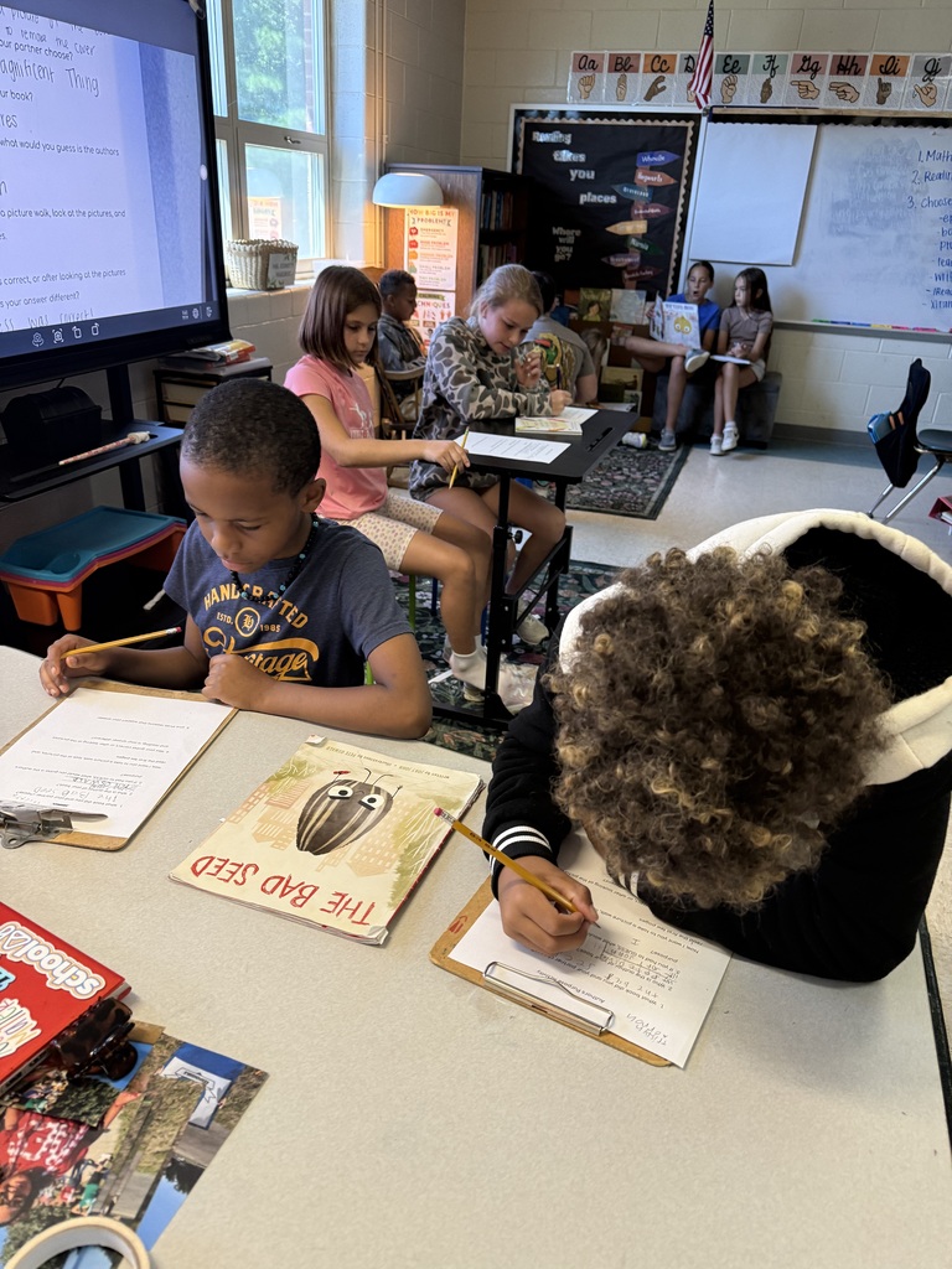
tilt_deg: -26.0
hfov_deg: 56.8
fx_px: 880
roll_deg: -4.3
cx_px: 476
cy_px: 634
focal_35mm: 24
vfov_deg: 71.6
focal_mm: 6.76
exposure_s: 1/60
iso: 320
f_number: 1.78
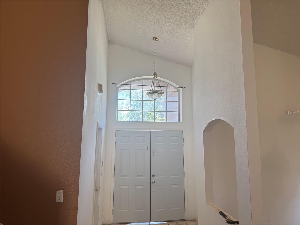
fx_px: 208
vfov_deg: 56.8
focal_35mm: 24
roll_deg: -0.3
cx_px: 150
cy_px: 112
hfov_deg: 71.6
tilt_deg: +6.1
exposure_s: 1/120
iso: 100
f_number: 1.78
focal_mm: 6.76
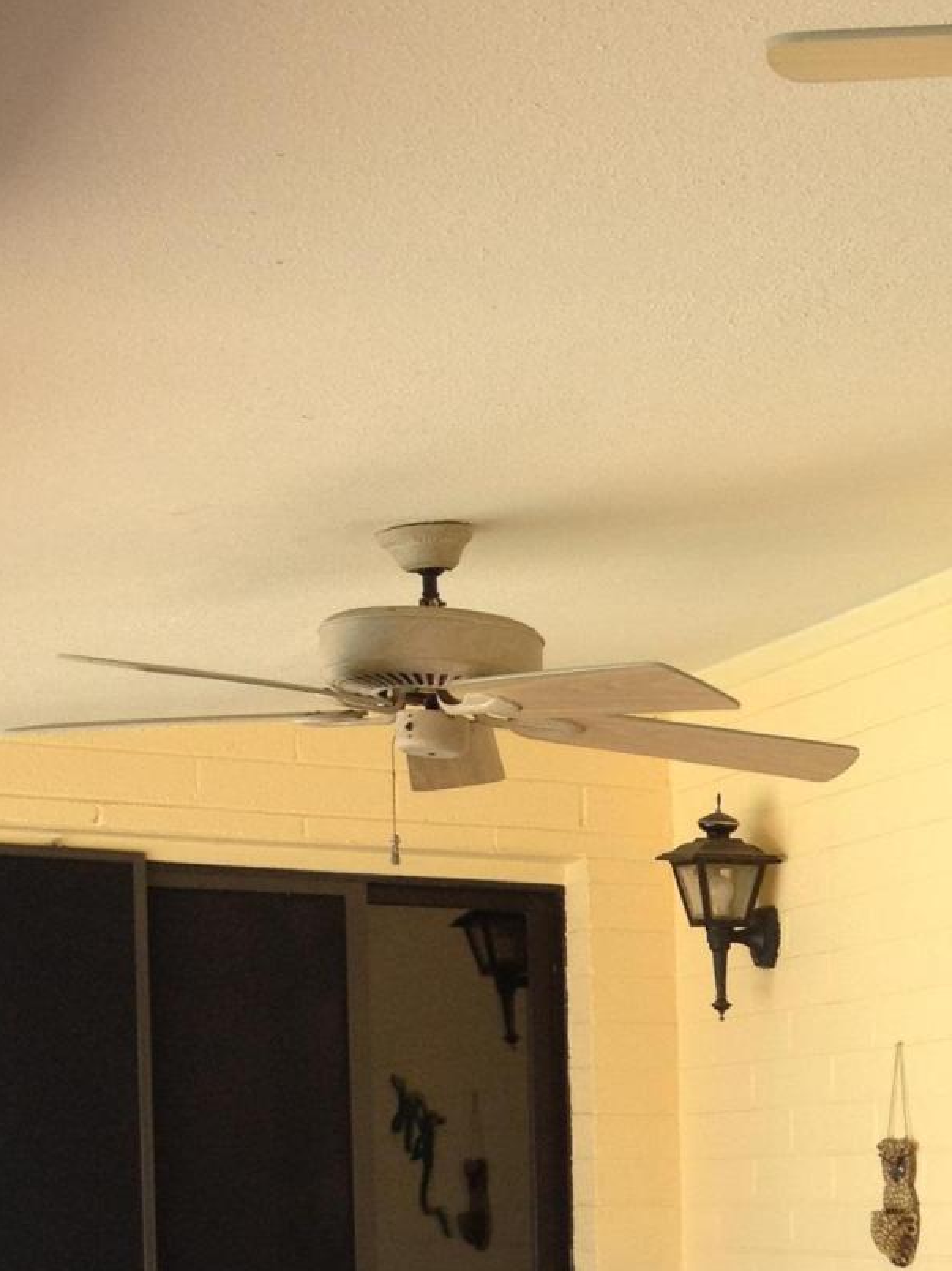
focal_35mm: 87
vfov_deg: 21.4
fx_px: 3193
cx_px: 1100
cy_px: 1375
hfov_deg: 16.4
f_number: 2.4
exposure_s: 1/190
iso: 64
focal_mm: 4.28
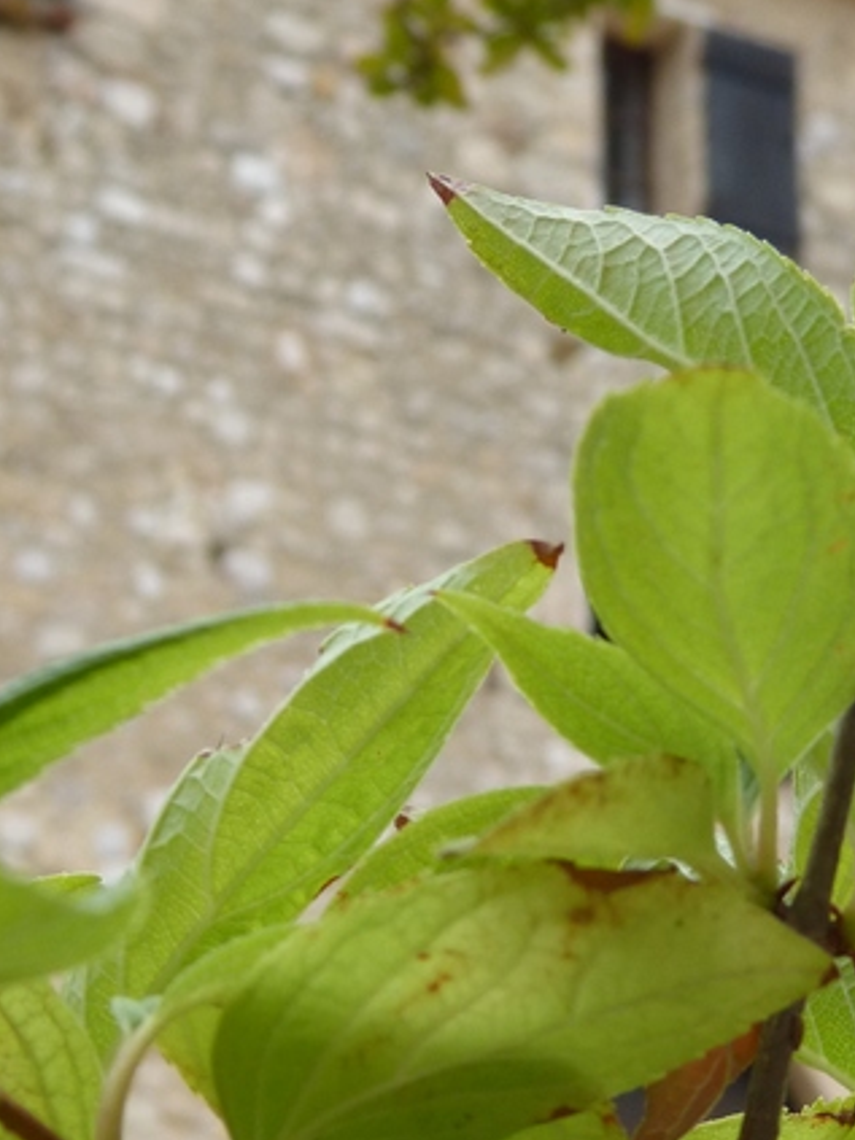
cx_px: 739
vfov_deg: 18.9
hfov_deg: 14.1
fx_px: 3427
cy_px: 650
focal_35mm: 104
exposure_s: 1/250
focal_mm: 7.8
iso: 100
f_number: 4
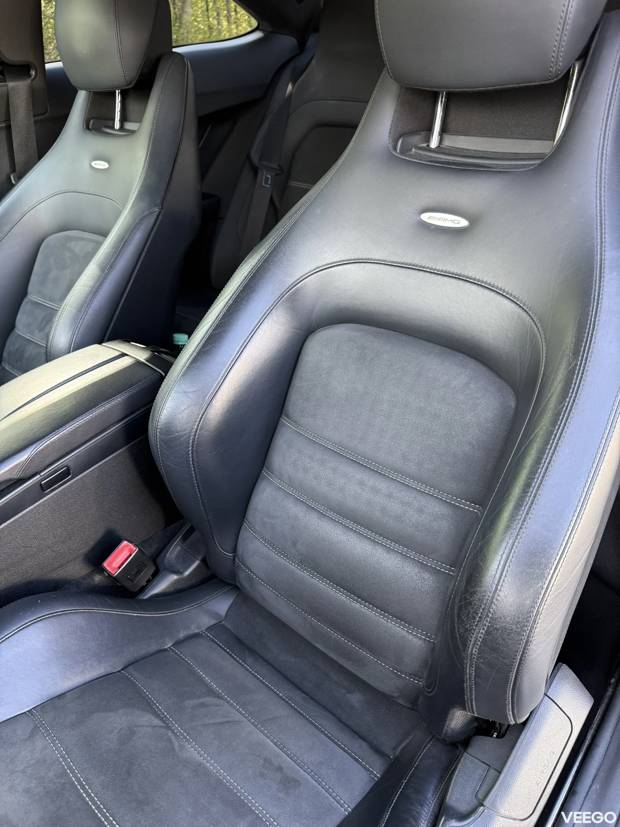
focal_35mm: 24
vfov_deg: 71.6
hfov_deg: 56.8
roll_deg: +2.9
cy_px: 414
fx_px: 573
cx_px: 310
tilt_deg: -29.4
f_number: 1.78
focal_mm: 6.76
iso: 200
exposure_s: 1/121
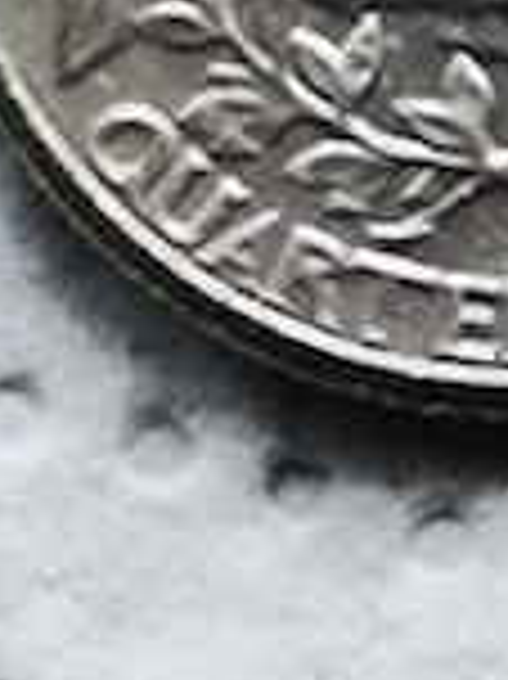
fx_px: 13834
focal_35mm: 706
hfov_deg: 2.1
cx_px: 486
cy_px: -117
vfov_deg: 2.8
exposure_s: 1/612
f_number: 1.8
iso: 50
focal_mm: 5.58
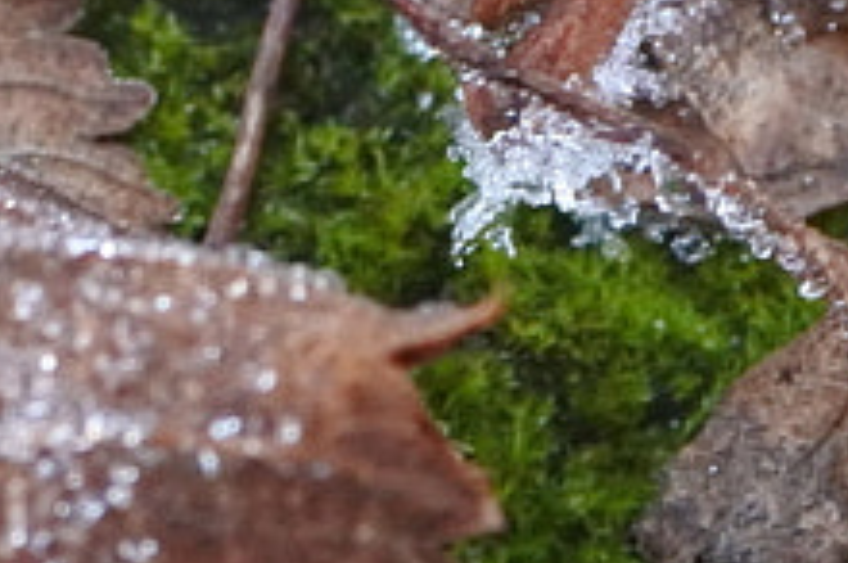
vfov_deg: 6.7
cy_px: 359
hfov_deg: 10.0
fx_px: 4798
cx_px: -143
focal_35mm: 204
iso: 900
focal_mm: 10.6
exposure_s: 1/125
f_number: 3.5
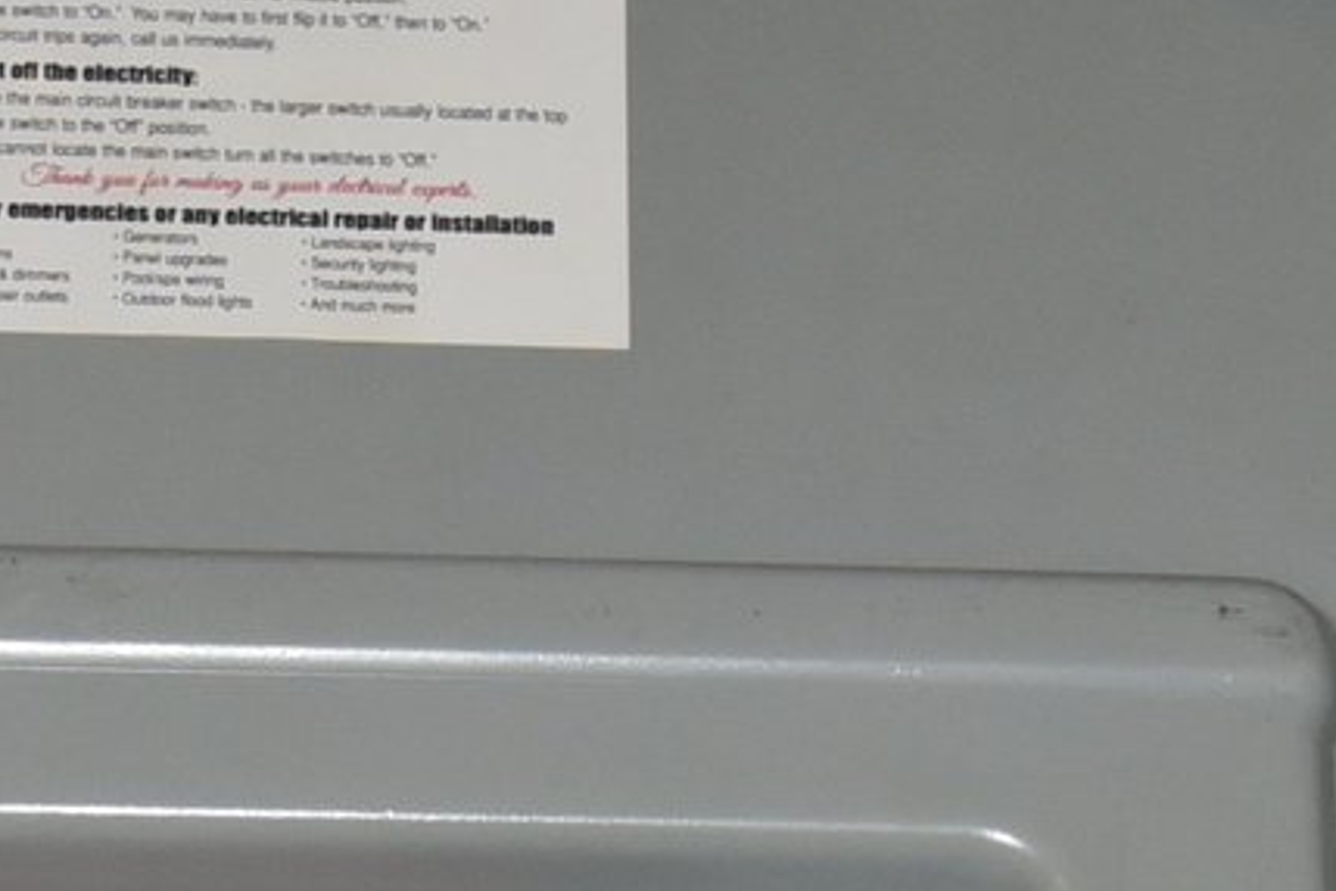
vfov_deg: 6.7
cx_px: 339
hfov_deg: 11.5
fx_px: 6642
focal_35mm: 179
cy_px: 3020
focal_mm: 25
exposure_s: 1/60
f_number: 5
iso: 800
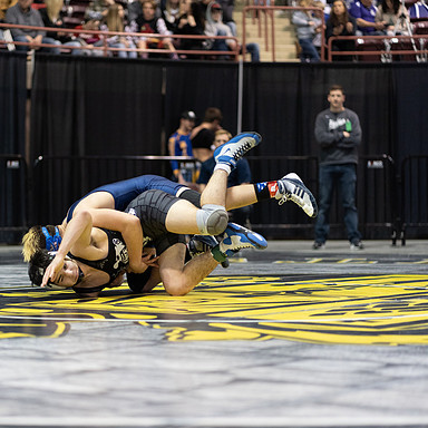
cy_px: 215
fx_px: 1525
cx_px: 136
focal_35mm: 109
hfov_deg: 15.9
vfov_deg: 16.0
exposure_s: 1/500
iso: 2500
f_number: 1.8
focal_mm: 85
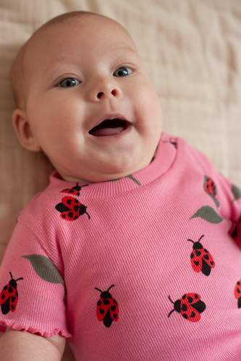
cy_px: 180
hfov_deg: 27.0
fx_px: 502
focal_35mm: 50
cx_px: 120
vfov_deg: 39.6
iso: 640
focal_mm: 50
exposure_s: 1/125
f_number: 4
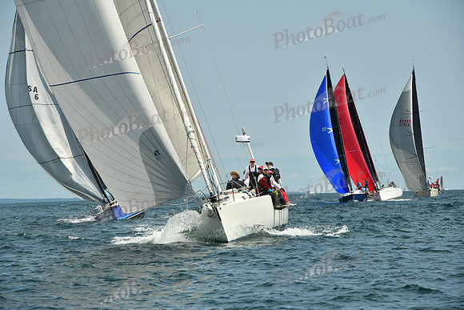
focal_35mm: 200
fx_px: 2578
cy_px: 155
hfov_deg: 10.3
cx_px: 232
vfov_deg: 6.9
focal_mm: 200
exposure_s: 1/1000
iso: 320
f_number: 11
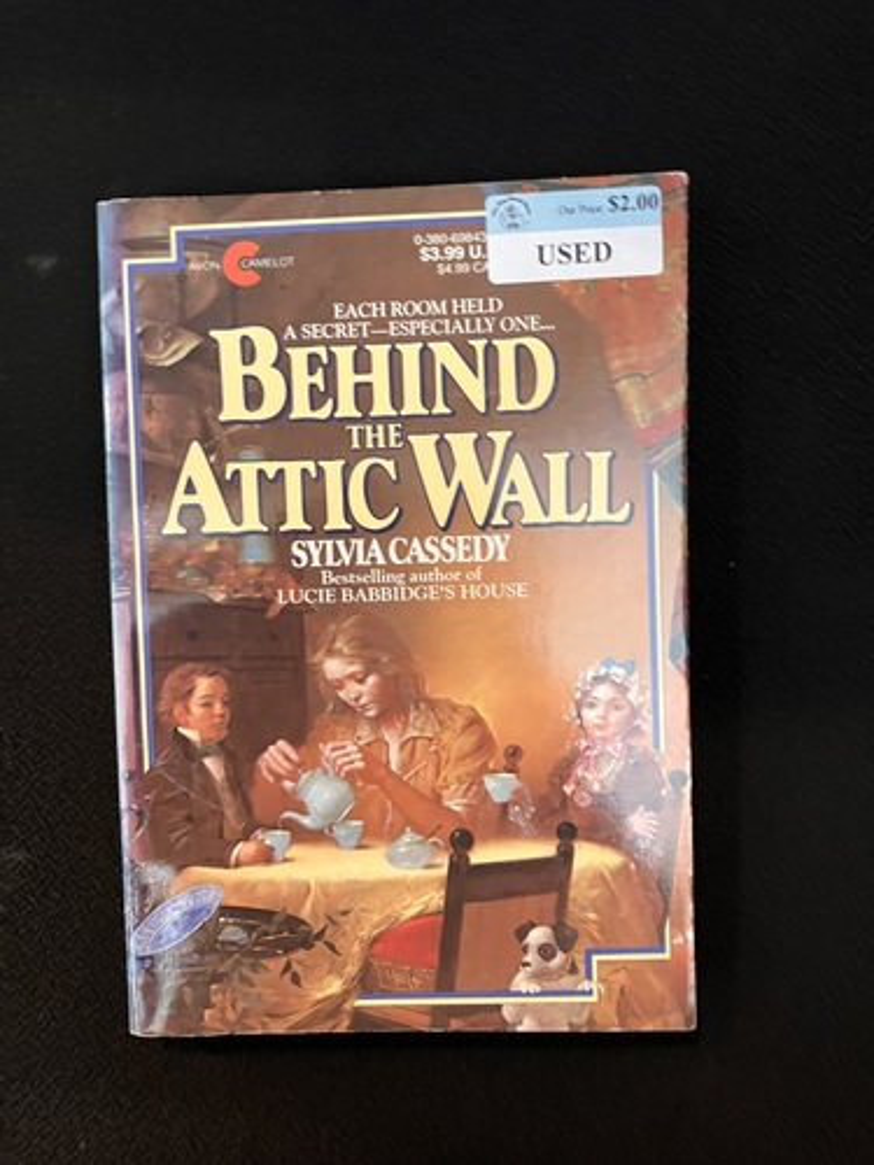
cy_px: 582
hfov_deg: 49.7
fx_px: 943
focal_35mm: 28
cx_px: 437
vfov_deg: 63.4
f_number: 1.8
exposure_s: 1/30
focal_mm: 3.99
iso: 500
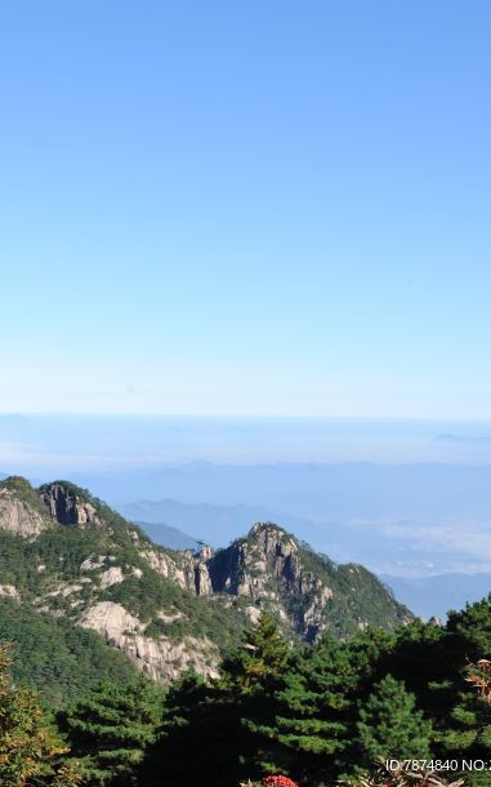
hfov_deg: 19.5
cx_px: 10
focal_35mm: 65
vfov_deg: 31.5
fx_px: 1392
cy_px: 352
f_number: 14
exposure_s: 1/160
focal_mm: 38
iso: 200
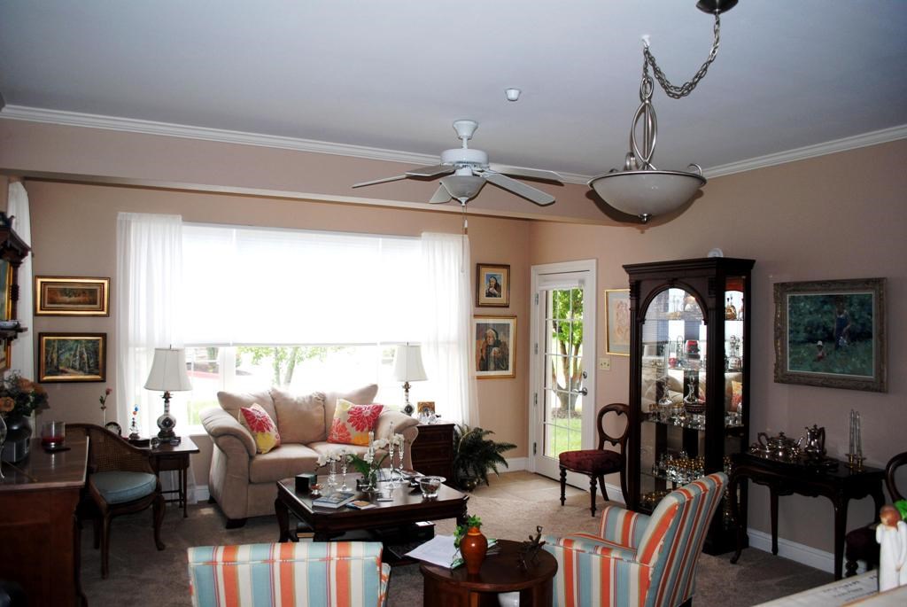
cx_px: 454
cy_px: 304
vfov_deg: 48.0
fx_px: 681
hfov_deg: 67.3
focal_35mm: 27
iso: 200
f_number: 3.5
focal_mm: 18
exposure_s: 1/125
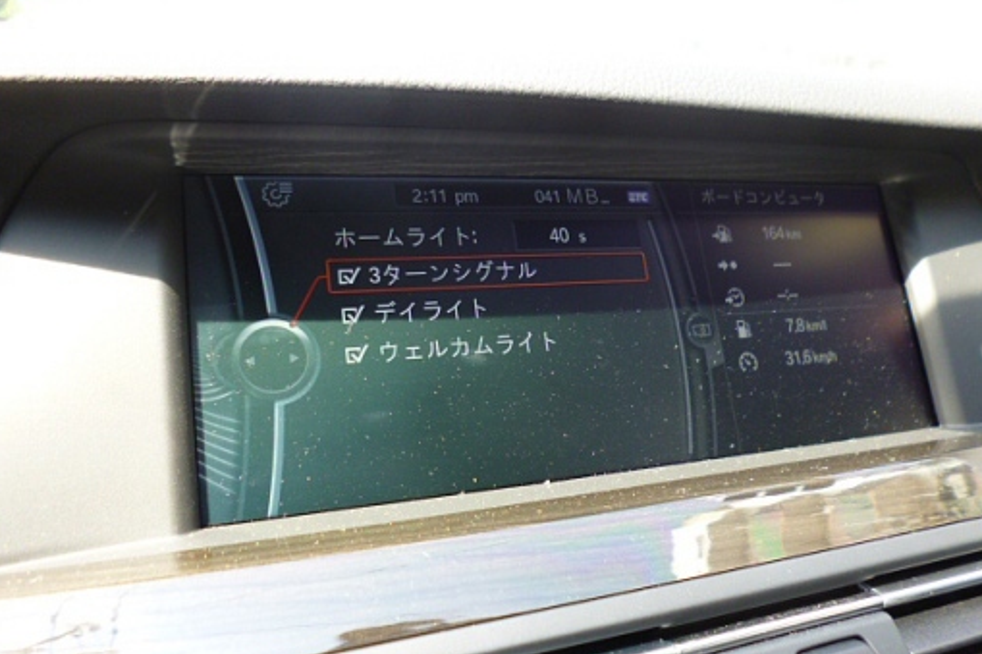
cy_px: 335
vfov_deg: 49.5
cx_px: 475
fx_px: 709
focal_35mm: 26
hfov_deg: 69.4
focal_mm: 4.3
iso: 160
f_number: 2.5
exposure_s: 1/60
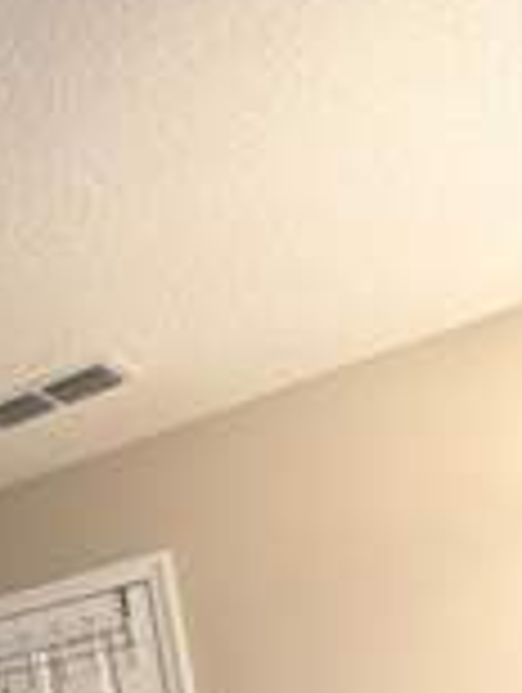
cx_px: -526
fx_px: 1163
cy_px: 796
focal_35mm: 58
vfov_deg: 29.3
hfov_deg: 17.7
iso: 250
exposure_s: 1/60
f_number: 2.2
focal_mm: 2.22
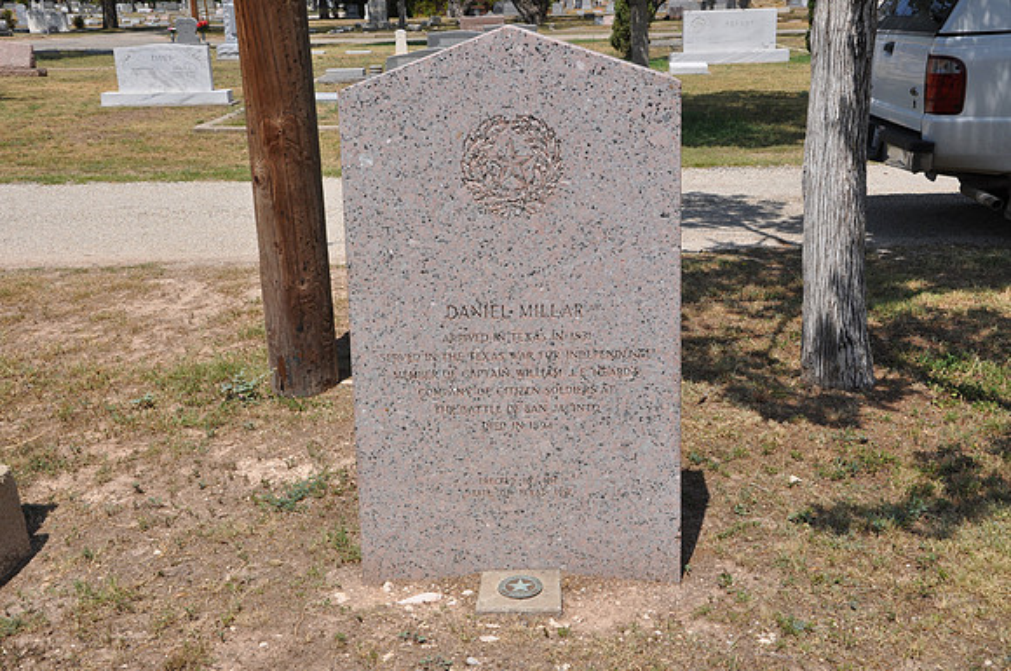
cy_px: 336
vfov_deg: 34.1
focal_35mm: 39
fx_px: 1094
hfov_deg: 49.6
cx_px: 506
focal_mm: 26
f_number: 9
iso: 200
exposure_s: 1/320
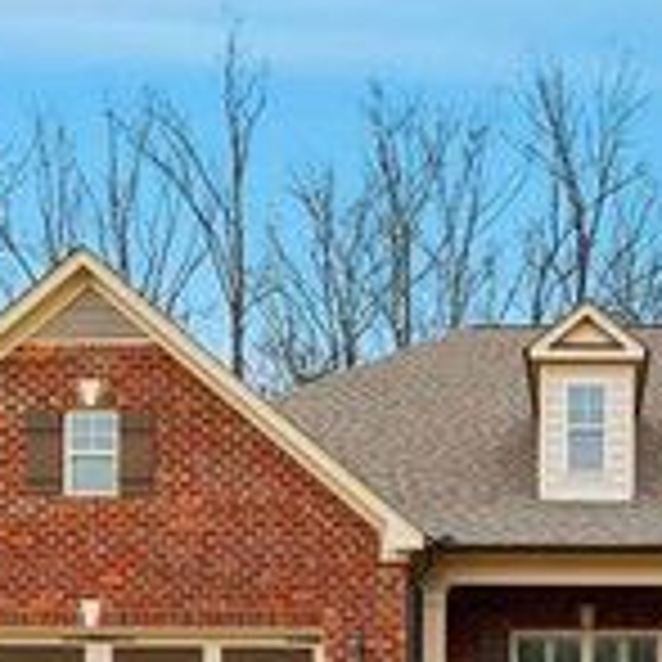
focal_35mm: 54
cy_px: 588
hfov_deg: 30.6
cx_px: 554
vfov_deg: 30.3
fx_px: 1172
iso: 200
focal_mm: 12.5
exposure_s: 1/320
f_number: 9
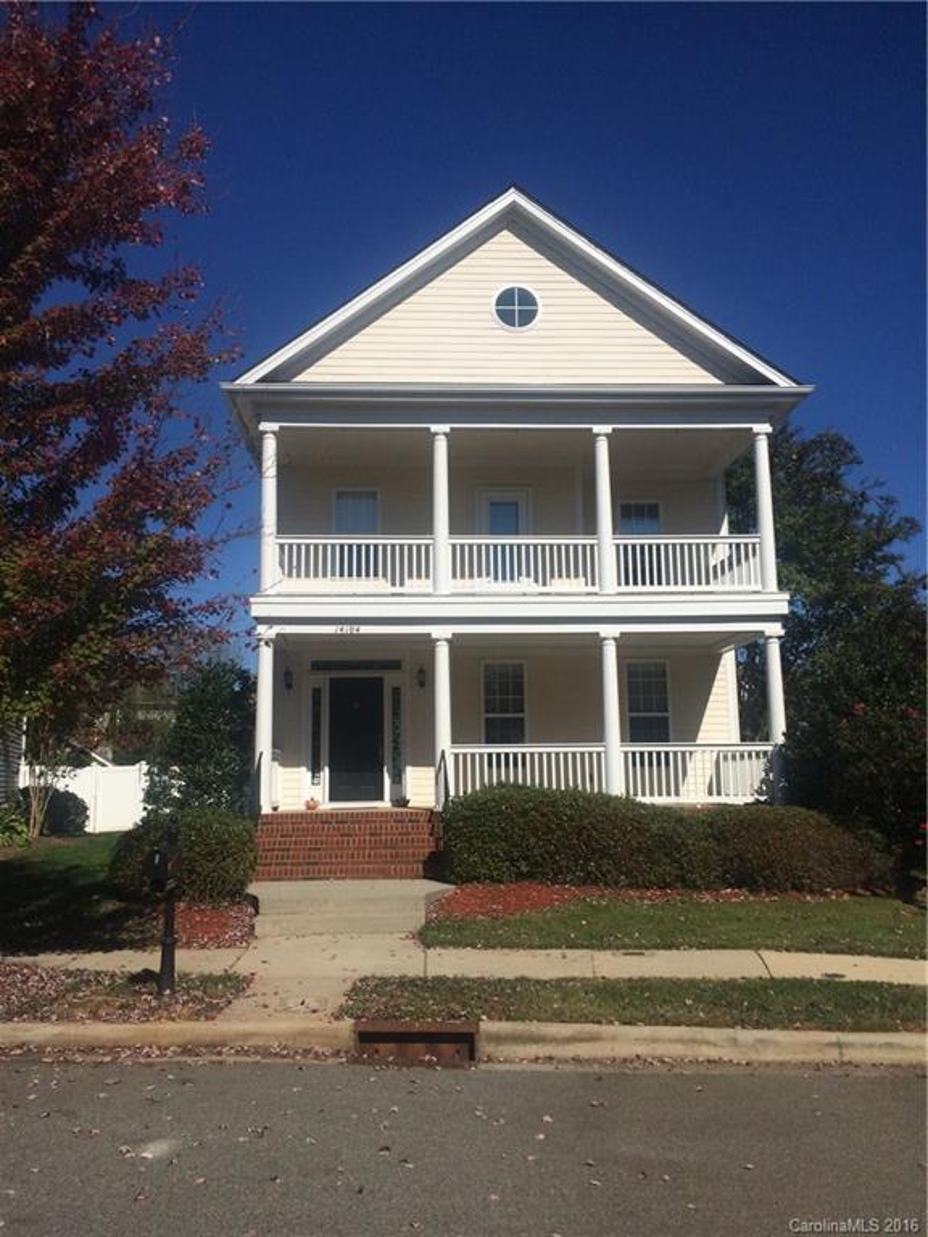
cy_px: 618
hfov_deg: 48.2
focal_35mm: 29
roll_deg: +1.4
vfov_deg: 61.7
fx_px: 1037
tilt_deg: +4.0
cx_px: 464
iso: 32
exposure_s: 1/5128
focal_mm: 4.15
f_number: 2.2
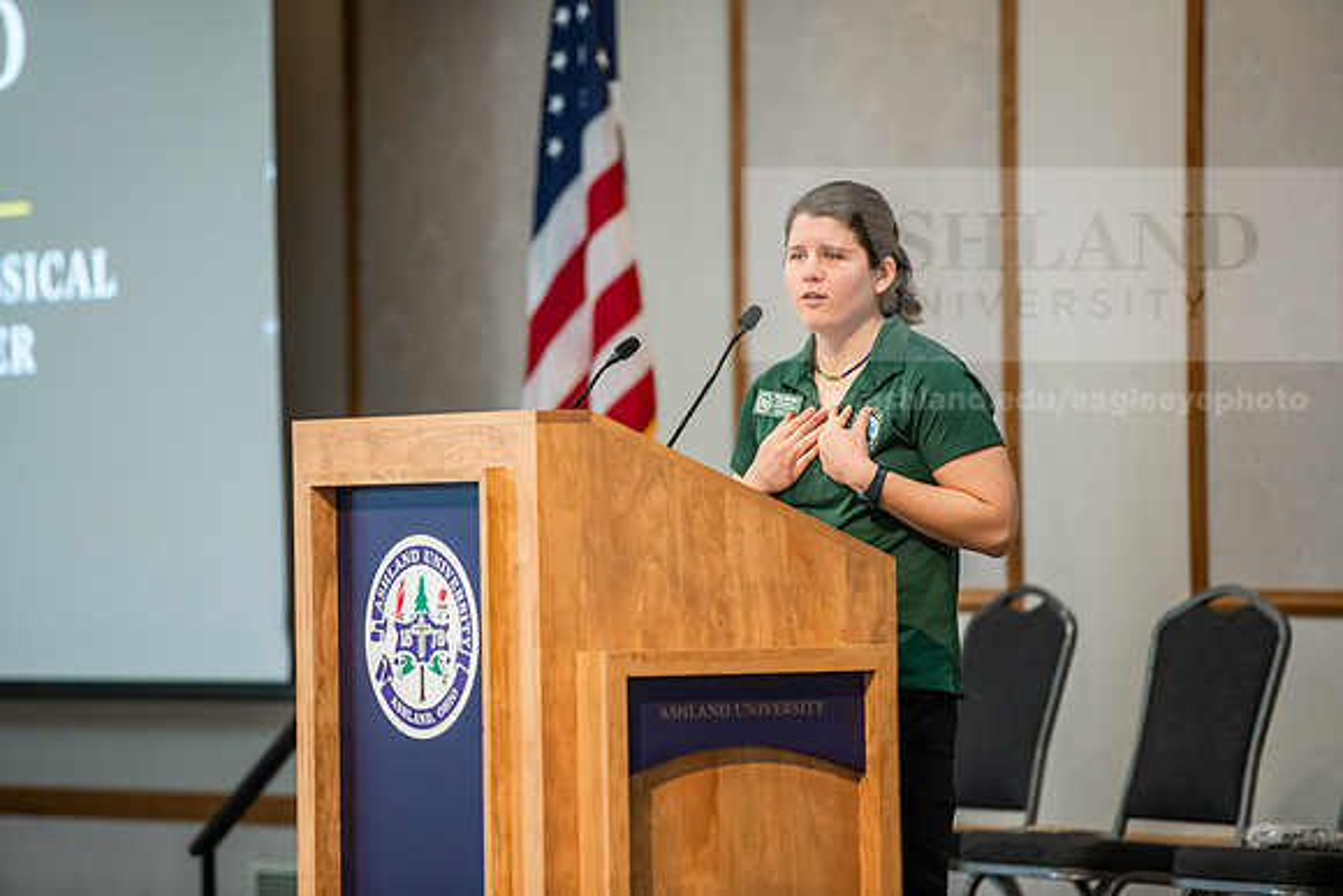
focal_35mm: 200
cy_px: 448
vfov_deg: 6.9
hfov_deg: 10.3
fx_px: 7463
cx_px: 672
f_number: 3.2
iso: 1600
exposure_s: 1/200
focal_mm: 200
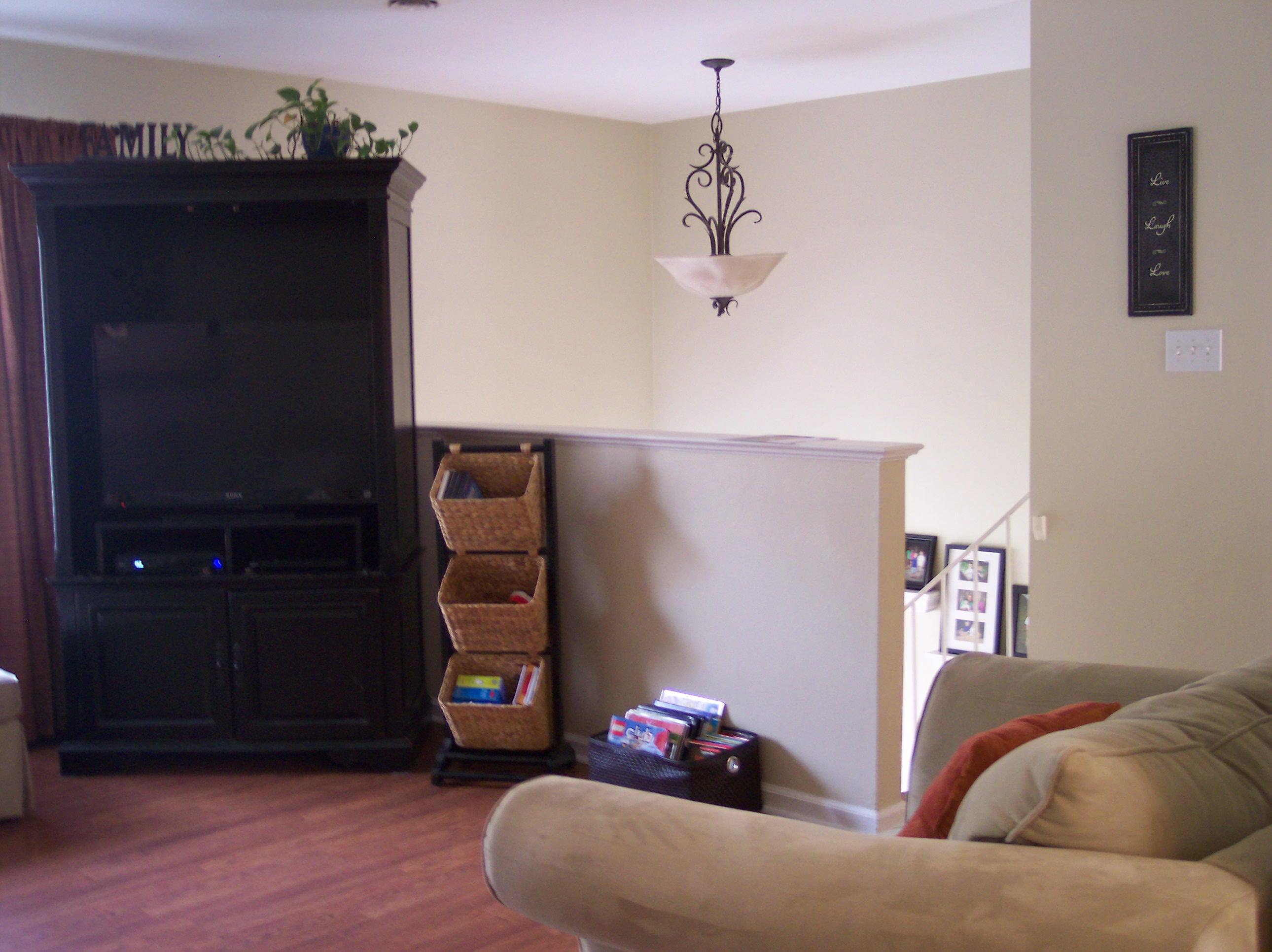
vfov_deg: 37.7
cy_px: 476
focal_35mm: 38
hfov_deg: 49.0
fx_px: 1396
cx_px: 636
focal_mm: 8
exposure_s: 1/15
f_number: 2.8
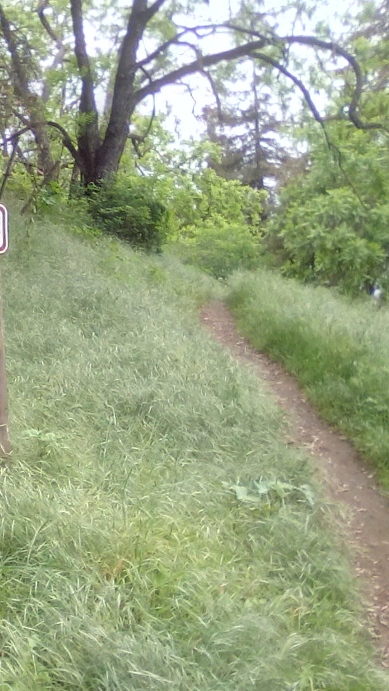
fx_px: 1026
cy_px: 376
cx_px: -30
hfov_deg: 20.5
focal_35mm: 56
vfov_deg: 37.2
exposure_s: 1/151
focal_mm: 2.9
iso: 56
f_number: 2.8
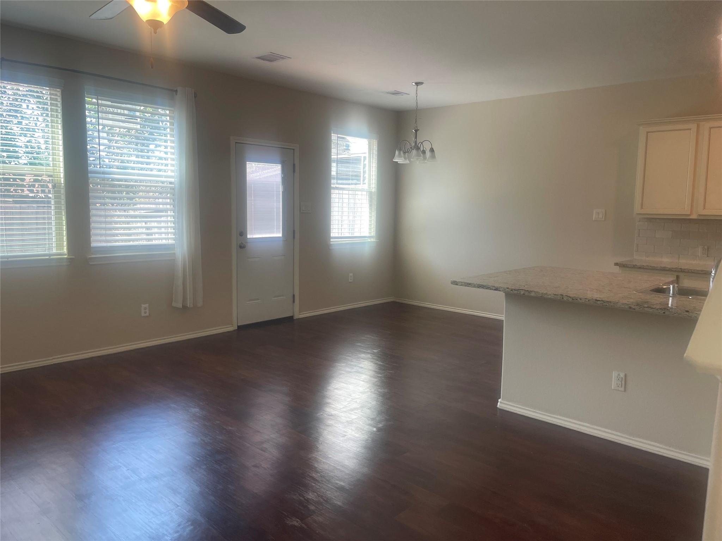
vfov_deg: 54.9
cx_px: 361
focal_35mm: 25
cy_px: 270
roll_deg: -1.0
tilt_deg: -7.1
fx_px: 521
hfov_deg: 69.4
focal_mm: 5.1
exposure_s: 1/120
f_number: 1.6
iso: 80
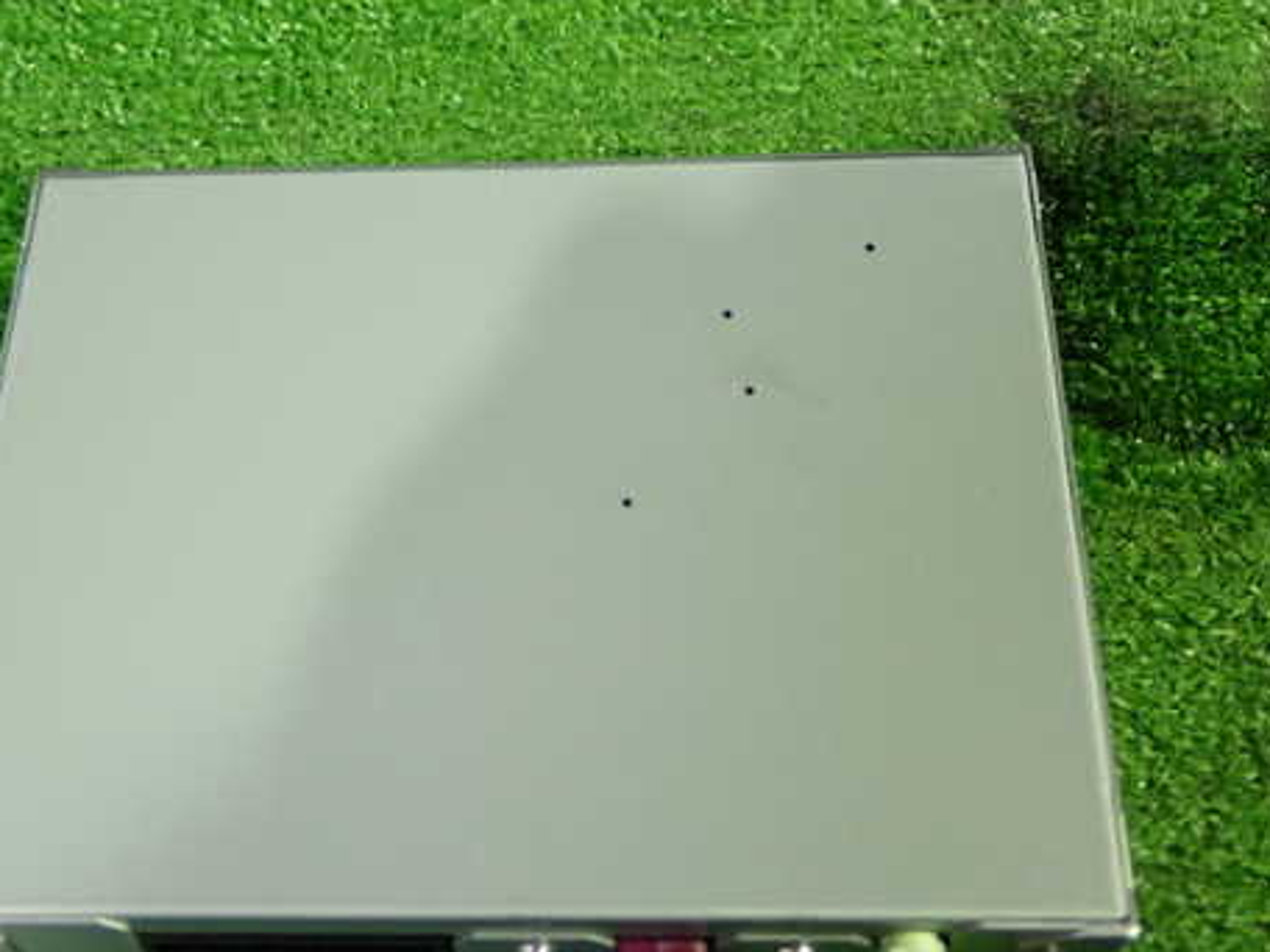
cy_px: 557
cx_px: 518
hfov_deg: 38.1
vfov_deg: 29.1
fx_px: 1834
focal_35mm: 50
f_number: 2.7
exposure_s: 1/40
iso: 800
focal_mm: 6.83
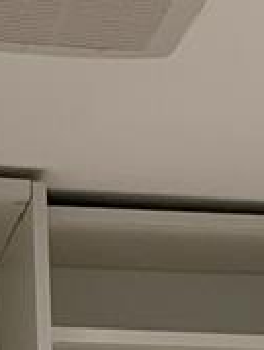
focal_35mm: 182
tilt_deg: -10.0
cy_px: 1097
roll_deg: +0.4
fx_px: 1844
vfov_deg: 8.7
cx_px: 254
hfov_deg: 8.2
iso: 100
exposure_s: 1/69
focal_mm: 4.25
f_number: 1.8
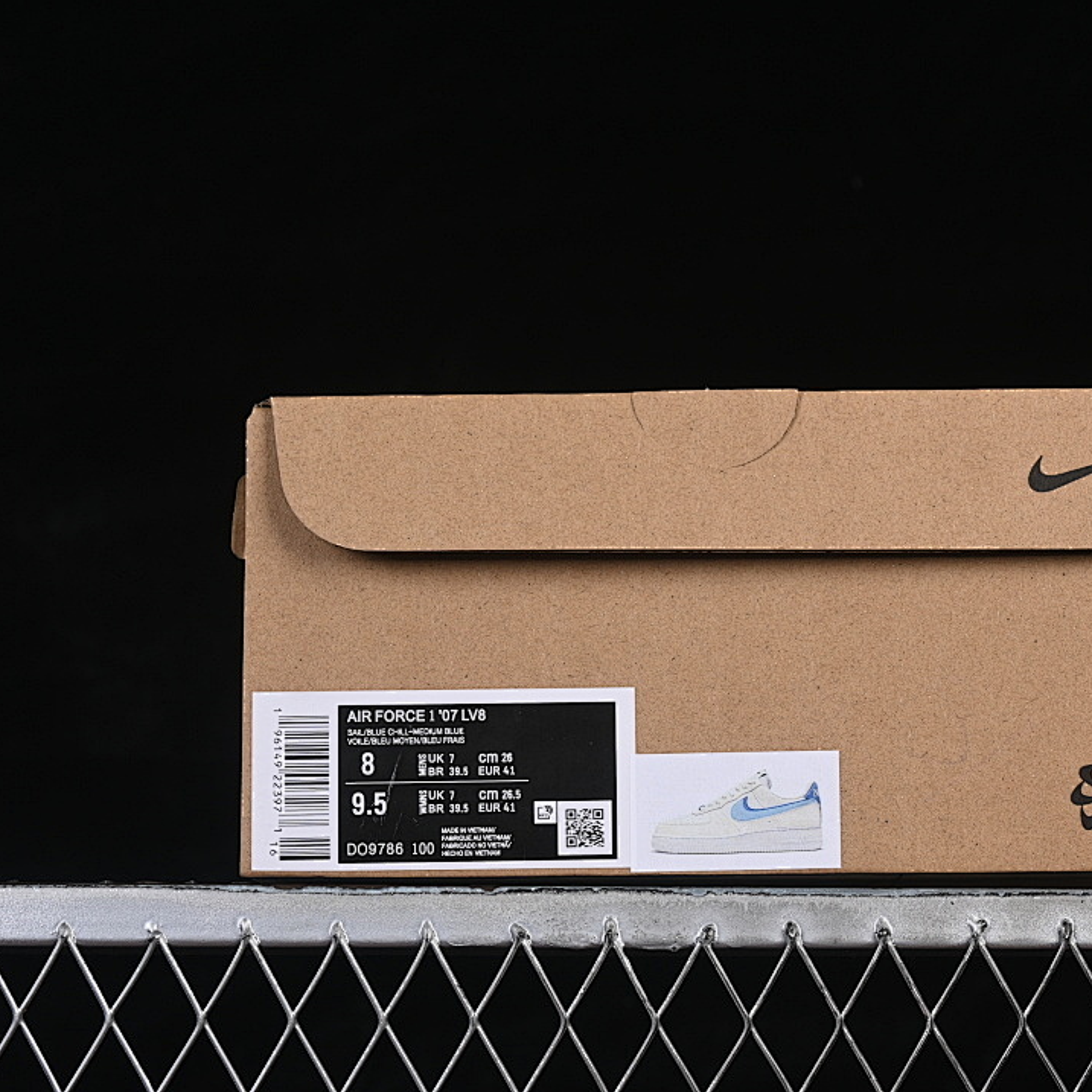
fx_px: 3426
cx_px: 716
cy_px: 545
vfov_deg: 18.1
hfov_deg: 18.1
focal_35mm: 96
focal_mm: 50
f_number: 8
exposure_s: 1/80
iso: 160
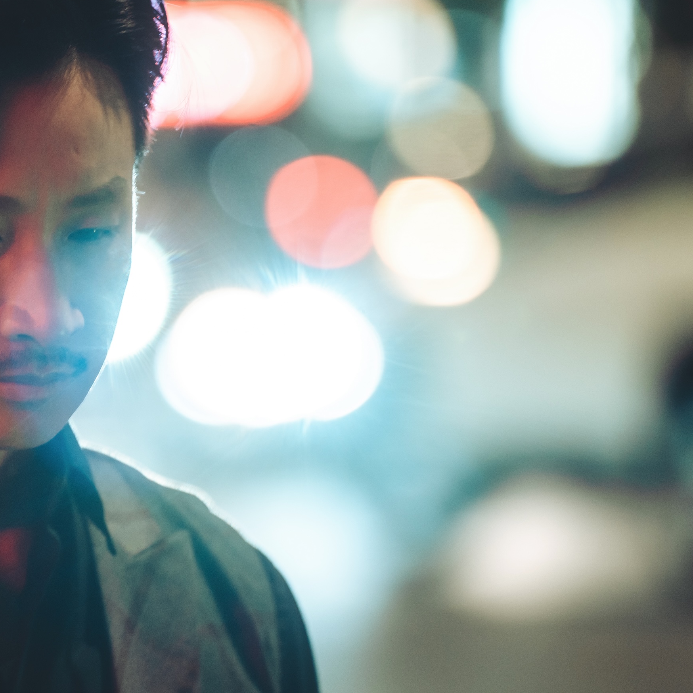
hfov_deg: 5.6
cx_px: 177
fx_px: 7135
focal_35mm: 315
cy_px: 369
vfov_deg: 5.6
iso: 320
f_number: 2.8
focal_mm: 180
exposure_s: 1/30
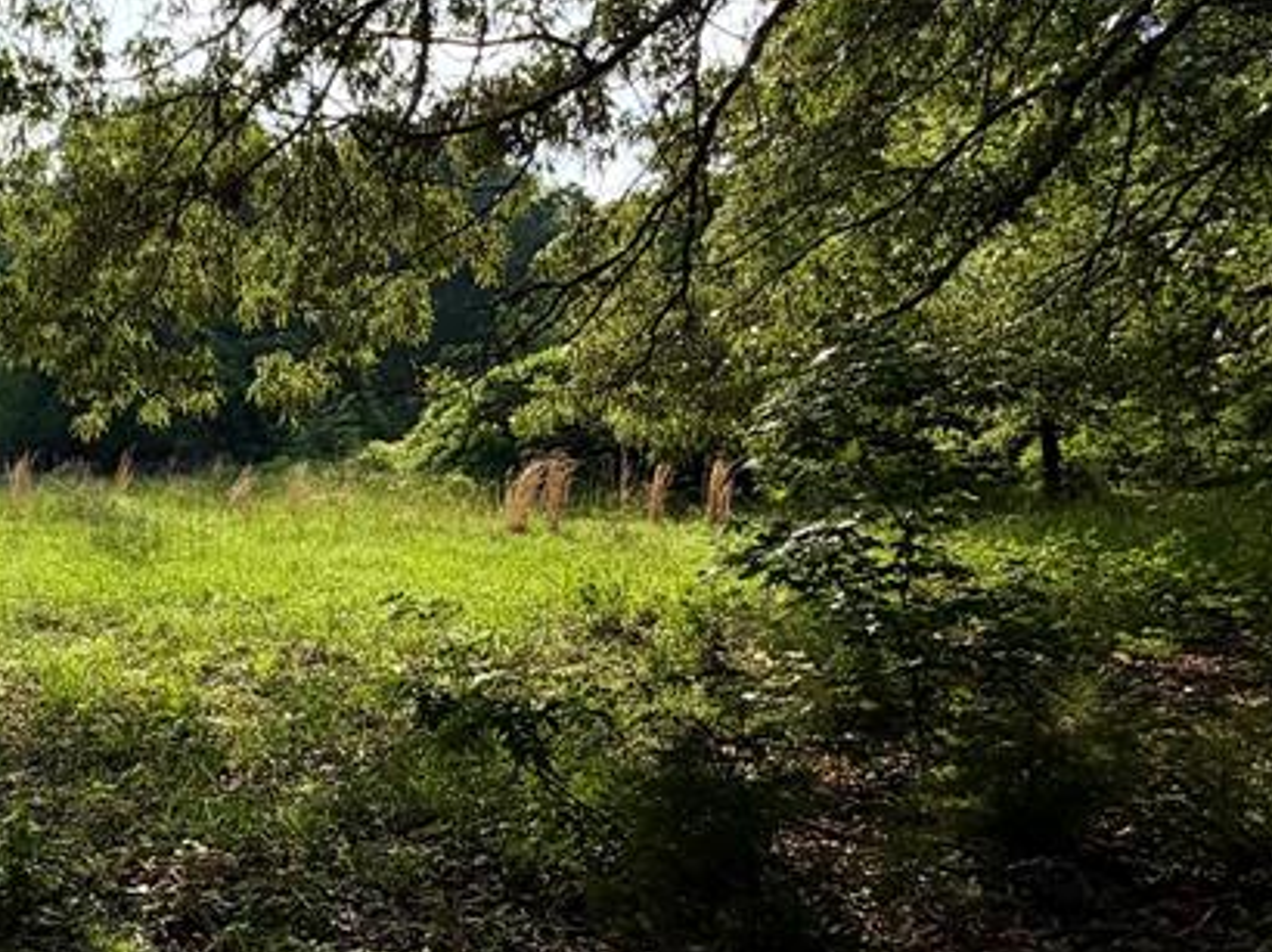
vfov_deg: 40.6
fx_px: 1285
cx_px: -9
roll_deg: +0.0
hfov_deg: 44.5
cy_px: 437
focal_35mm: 35
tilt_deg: +1.2
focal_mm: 2.22
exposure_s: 1/1431
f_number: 2.2
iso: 20
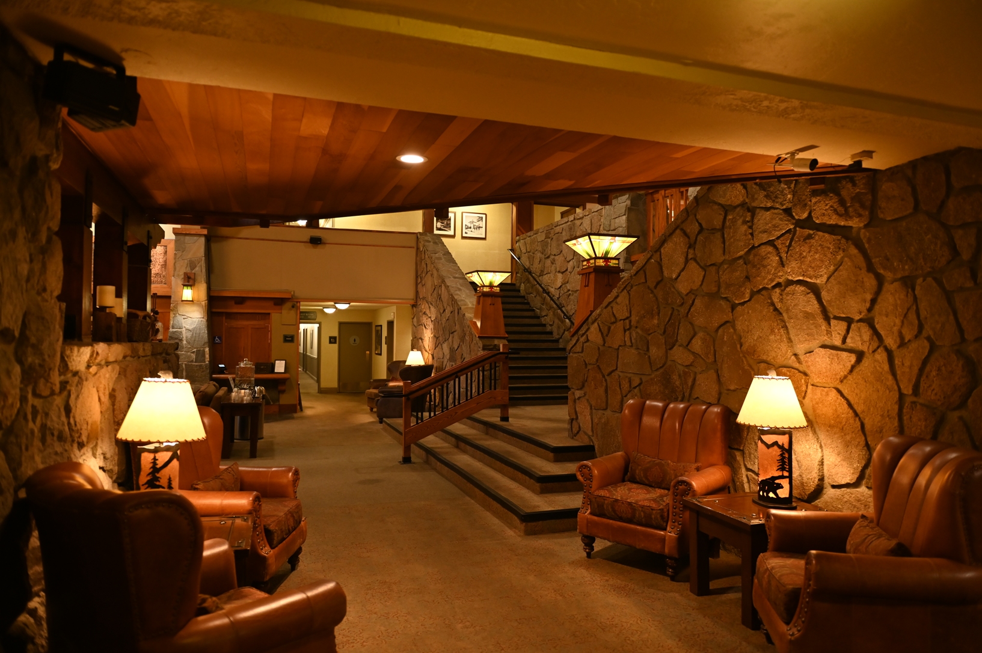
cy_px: 326
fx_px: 654
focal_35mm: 24
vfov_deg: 53.1
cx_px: 491
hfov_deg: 73.8
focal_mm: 24
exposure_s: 1/60
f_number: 2.8
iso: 1600
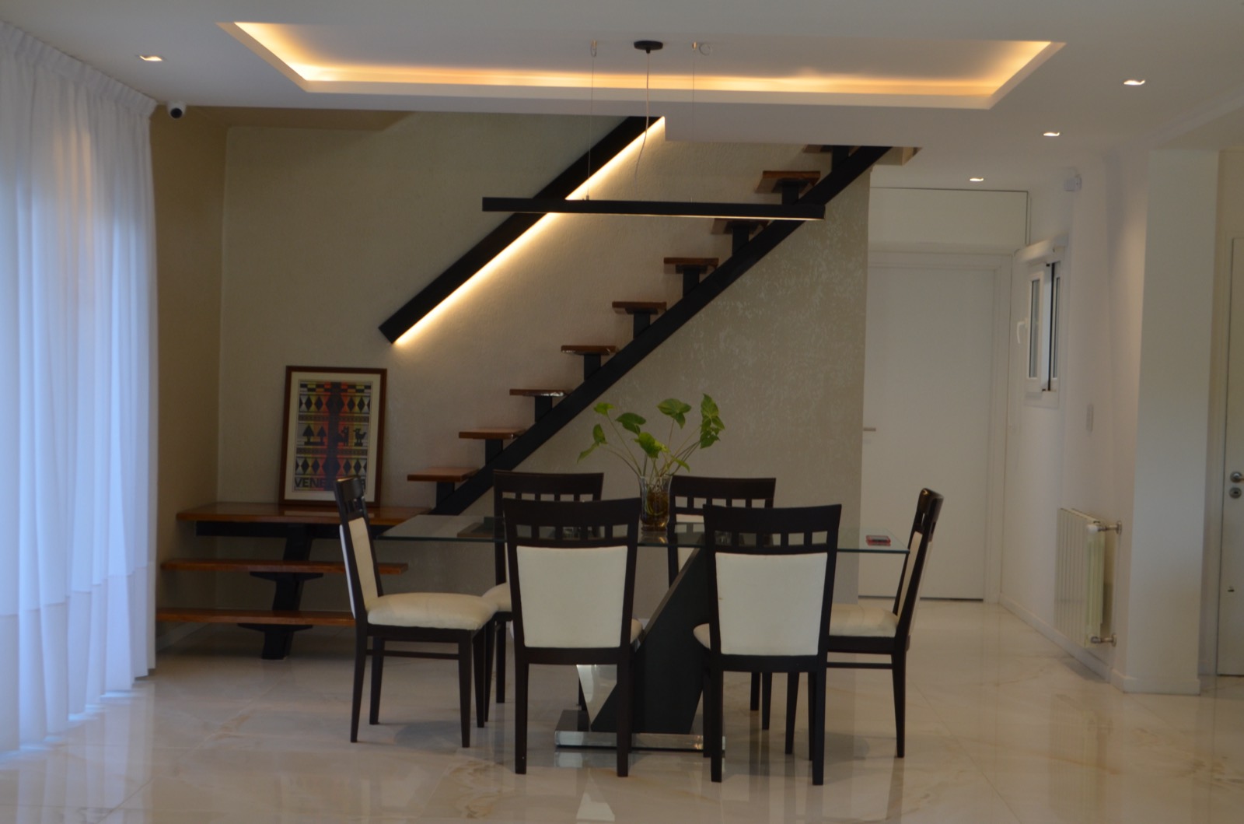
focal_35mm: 54
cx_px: 622
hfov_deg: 36.9
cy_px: 412
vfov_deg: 24.9
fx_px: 1862
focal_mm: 36
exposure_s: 1/60
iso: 400
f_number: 5
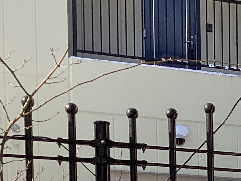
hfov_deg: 13.2
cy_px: 371
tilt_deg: -4.3
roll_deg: -0.7
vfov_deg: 9.9
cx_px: 395
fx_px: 961
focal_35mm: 138
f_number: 2.4
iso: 25
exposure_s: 1/525
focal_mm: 3.3
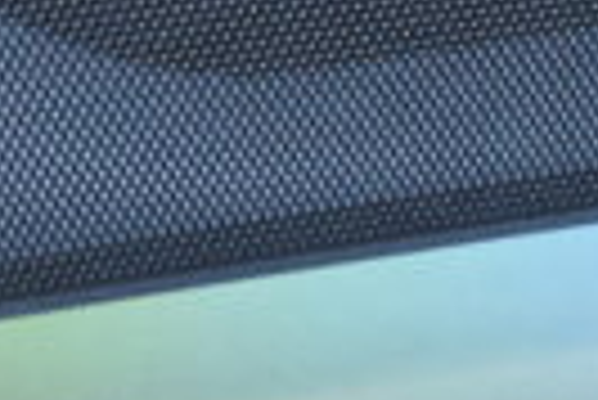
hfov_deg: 10.7
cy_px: 906
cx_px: 274
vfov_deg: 6.8
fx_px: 3193
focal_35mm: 192
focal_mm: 28
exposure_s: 1/50
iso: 1600
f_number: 4.2
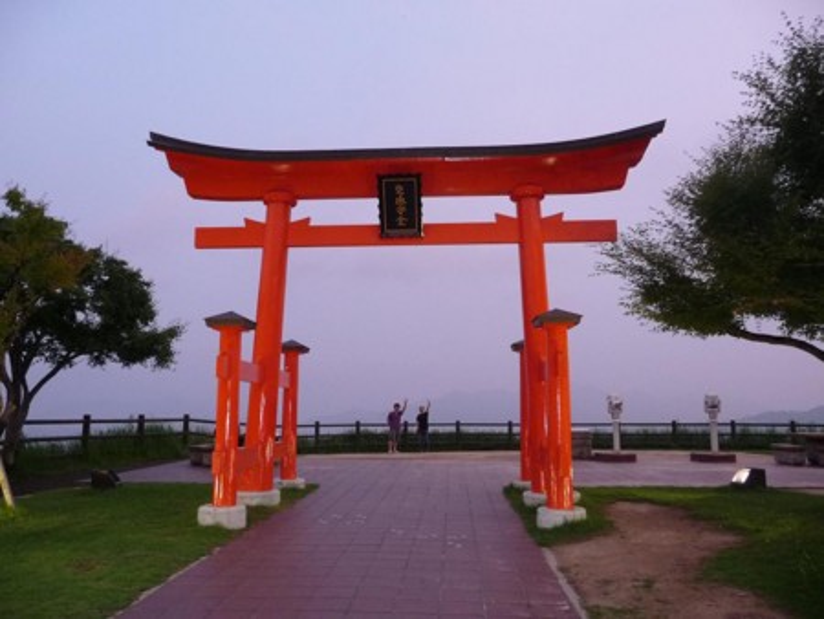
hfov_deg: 61.6
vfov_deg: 48.3
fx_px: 691
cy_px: 310
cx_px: 412
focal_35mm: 29
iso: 320
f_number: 3.3
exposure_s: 1/30
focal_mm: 4.7
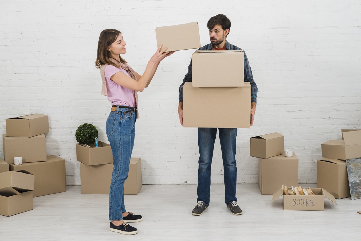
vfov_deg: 27.0
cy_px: 120
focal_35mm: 50
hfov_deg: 39.6
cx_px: 180
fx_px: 501
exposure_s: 1/160
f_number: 5
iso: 125
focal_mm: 50
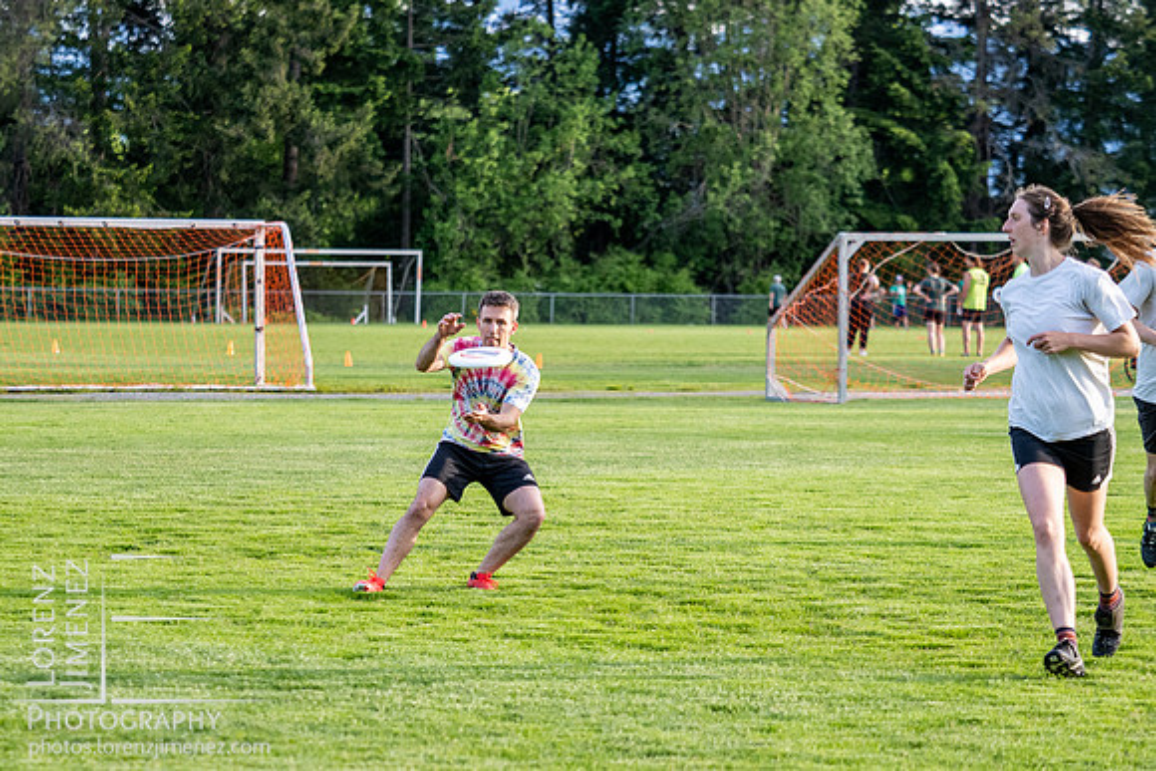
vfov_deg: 8.4
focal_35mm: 163
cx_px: 576
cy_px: 413
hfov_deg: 12.6
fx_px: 5236
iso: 500
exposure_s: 1/1000
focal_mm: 75
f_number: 2.8
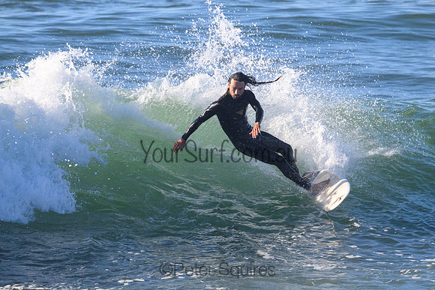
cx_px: 258
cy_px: 172
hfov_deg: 3.1
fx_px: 8021
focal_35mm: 664
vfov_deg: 2.1
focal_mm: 560
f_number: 11
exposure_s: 1/2000
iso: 2200
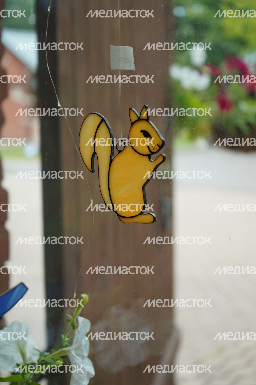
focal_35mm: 60
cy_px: 192
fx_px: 640
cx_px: 128
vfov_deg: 33.4
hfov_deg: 22.6
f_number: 5
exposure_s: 1/160
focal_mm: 60
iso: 200
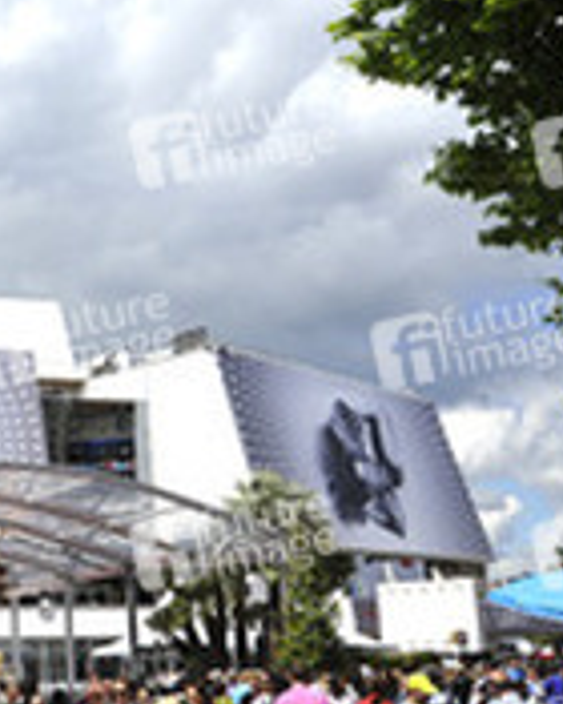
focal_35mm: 58
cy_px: 443
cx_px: -277
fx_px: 1208
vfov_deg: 32.3
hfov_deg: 21.9
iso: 400
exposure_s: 1/640
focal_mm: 24
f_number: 13
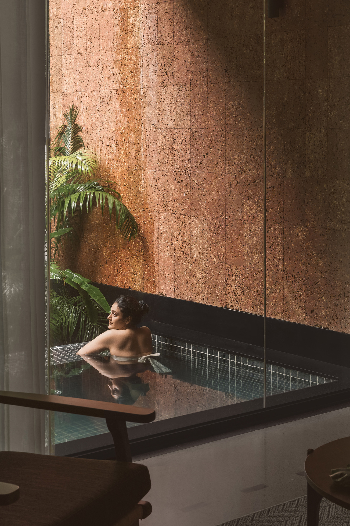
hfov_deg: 20.6
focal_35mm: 66
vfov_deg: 30.5
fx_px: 963
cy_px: 227
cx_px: 144
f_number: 8
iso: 320
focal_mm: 43
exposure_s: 1/3
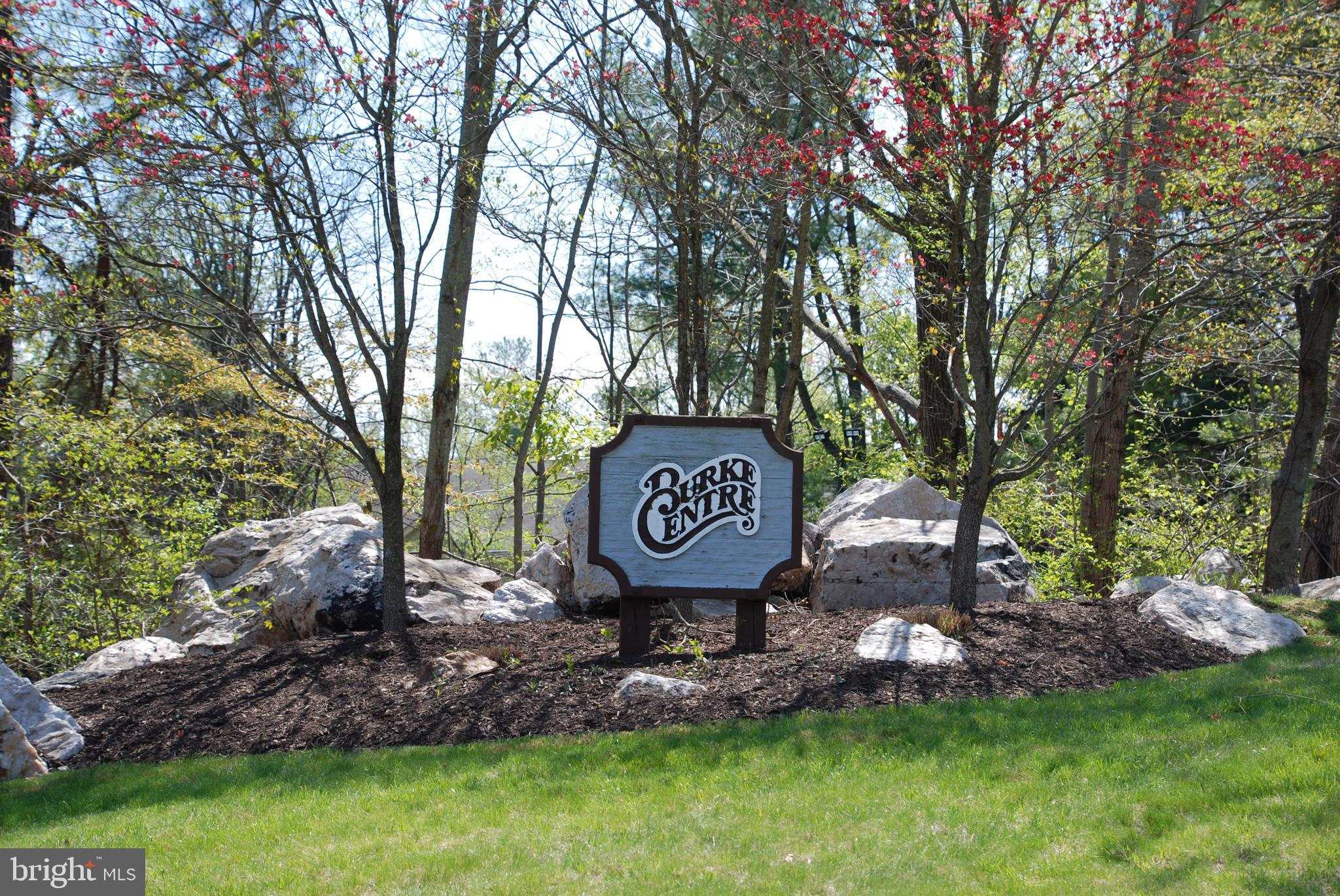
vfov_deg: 17.5
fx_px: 2906
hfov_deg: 26.0
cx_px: 670
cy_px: 448
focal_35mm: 78
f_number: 6.3
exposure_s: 1/160
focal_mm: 52
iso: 100
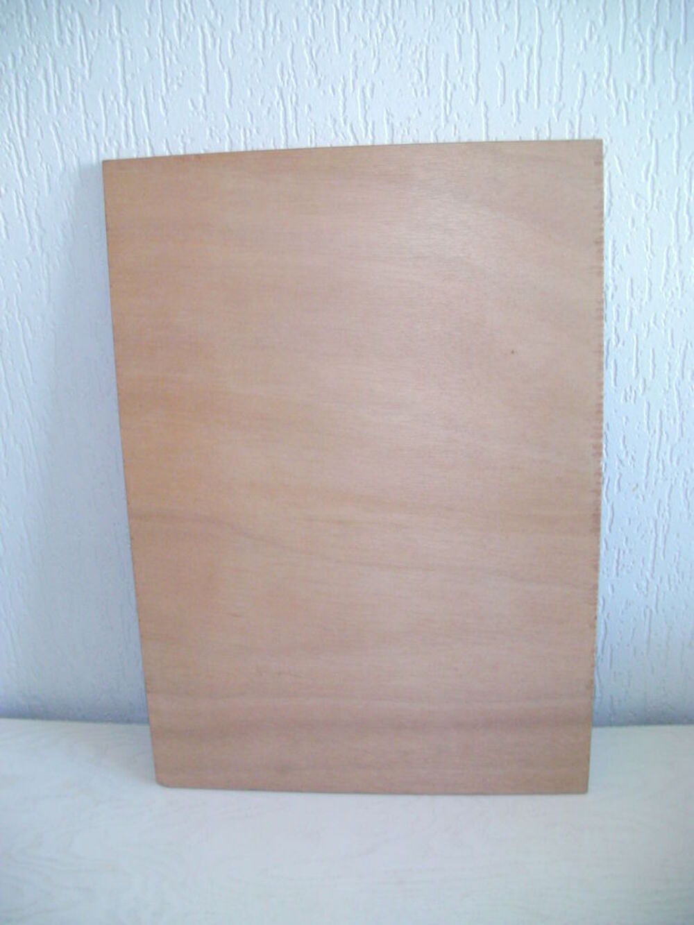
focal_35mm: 38
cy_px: 462
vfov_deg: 49.0
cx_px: 347
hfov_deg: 37.7
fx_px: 1016
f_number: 3.5
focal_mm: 6.3
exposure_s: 1/30
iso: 160
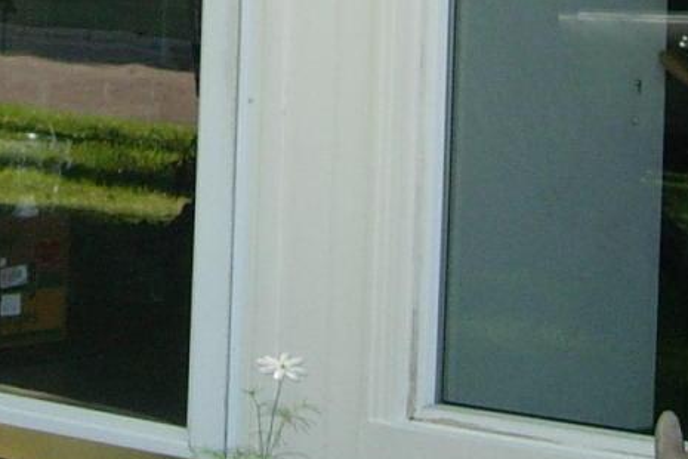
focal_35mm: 174
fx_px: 3325
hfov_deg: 11.7
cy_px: -619
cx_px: -36
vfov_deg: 7.4
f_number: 2.8
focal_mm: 7.8
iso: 79
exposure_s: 1/222
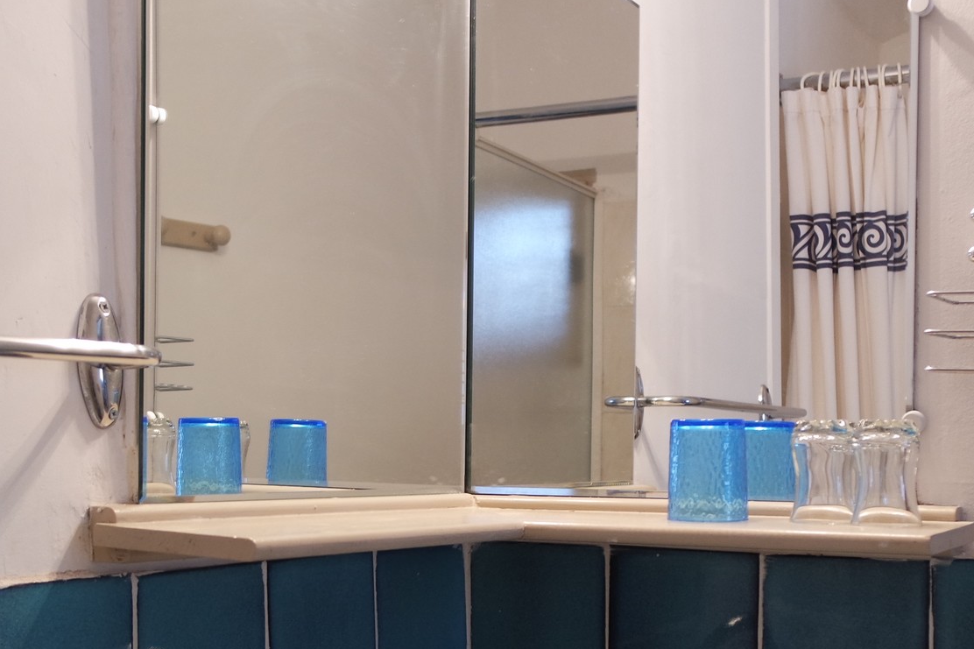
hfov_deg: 35.1
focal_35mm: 57
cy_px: 471
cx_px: 504
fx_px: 1542
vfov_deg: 23.6
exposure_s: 1/40
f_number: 3.5
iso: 400
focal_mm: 22
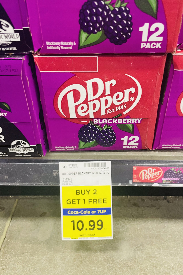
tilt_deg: -35.9
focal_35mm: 28
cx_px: 99
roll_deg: +0.5
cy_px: 133
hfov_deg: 46.4
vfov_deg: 65.5
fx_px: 213
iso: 250
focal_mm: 4.2
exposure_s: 1/57
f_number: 1.6
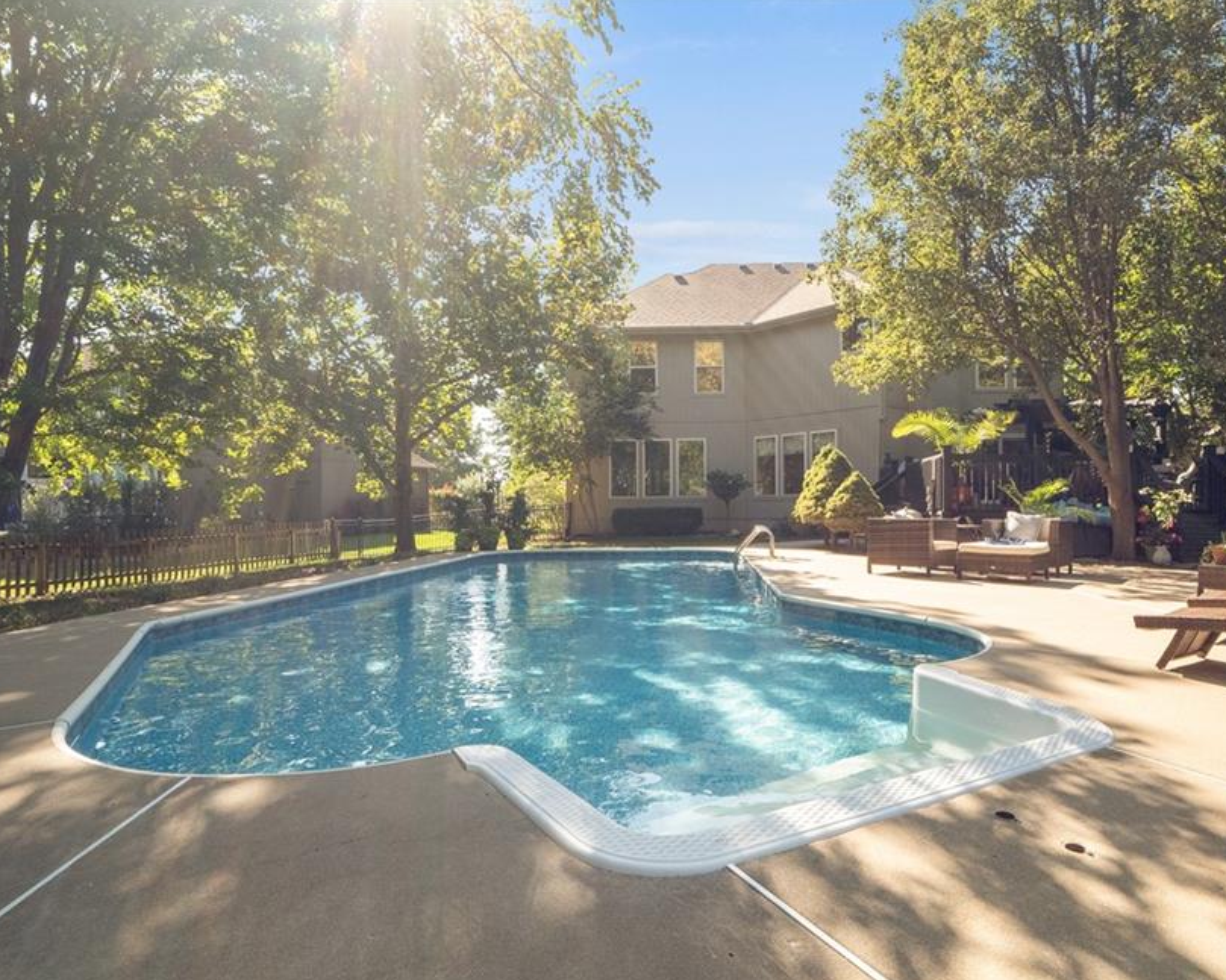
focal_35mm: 19
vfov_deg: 70.8
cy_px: 512
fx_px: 689
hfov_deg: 82.9
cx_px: 690
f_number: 8
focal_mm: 8
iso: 400
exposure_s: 1/320
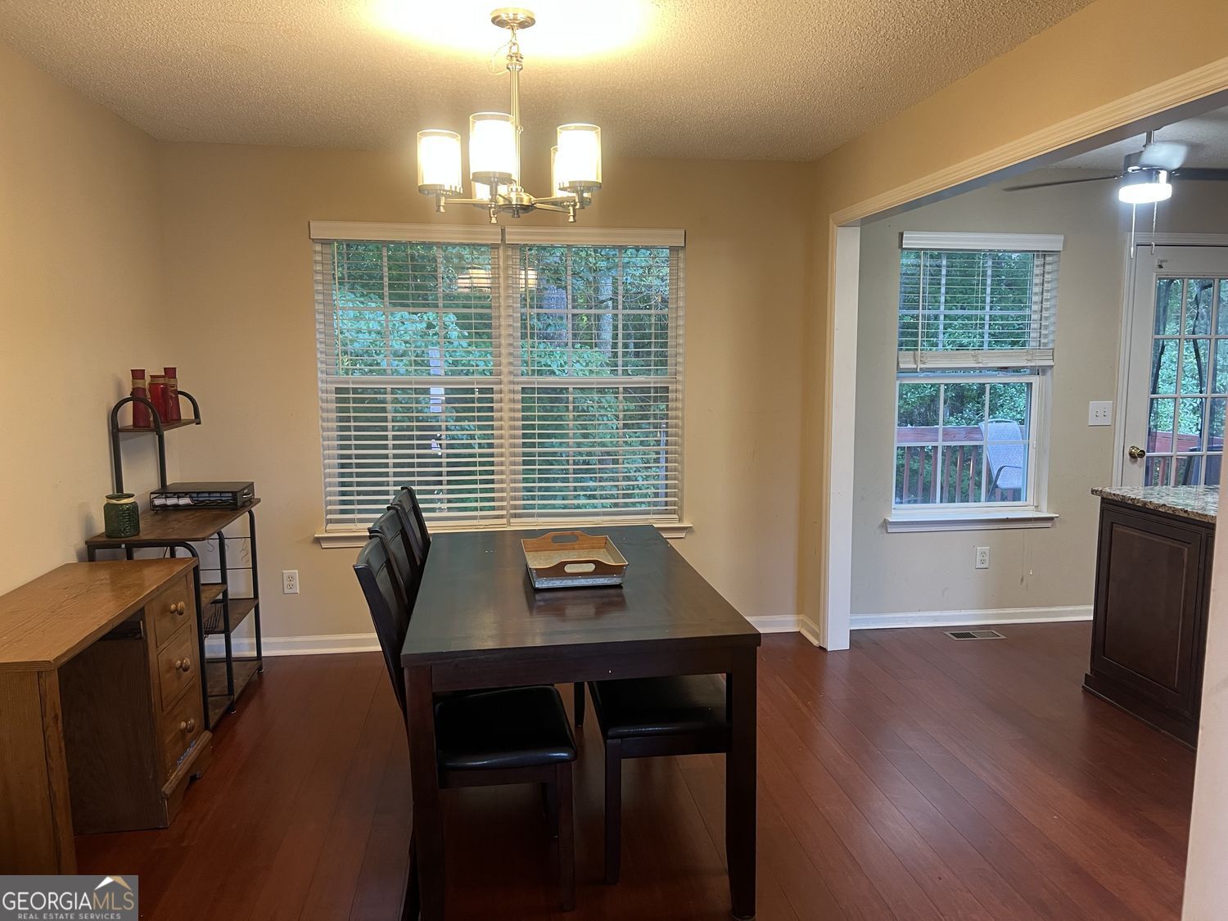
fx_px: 922
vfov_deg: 53.1
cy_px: 460
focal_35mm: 26
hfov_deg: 67.3
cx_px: 614
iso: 160
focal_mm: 5.7
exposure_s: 1/60
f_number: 1.5
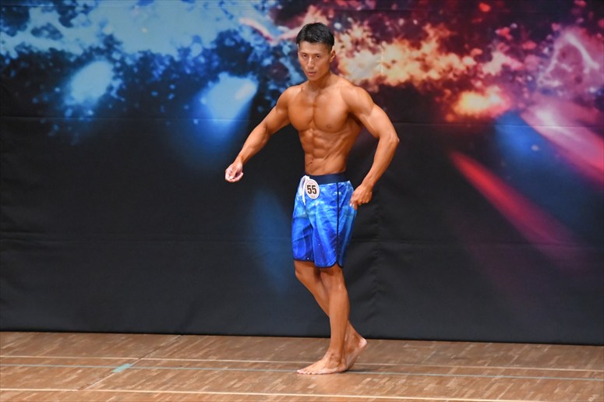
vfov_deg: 4.4
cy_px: 201
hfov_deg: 6.5
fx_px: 5282
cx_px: 302
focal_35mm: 315
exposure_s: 1/400
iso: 8000
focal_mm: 210
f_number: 5.6
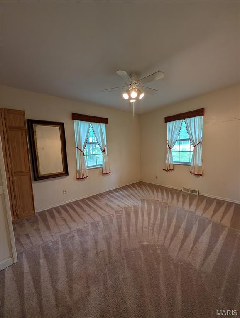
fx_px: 111
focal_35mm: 12
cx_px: 120
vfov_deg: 110.5
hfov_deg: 94.6
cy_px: 159
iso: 127
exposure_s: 1/40
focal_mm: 2.02
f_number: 1.7
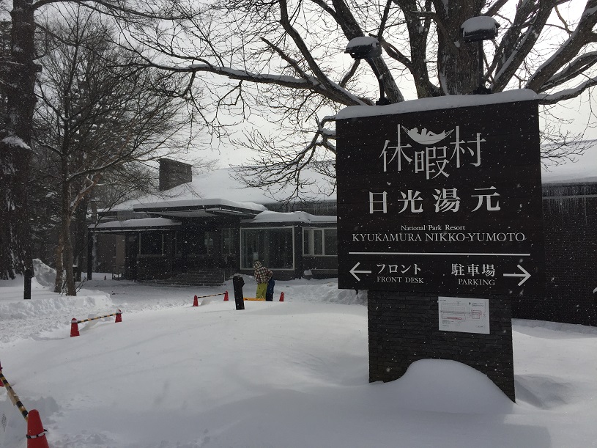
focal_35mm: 29
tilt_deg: +0.3
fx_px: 500
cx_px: 298
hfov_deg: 61.7
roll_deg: +1.1
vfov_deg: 48.2
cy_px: 224
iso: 32
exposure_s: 1/4405
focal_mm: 4.15
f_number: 2.2
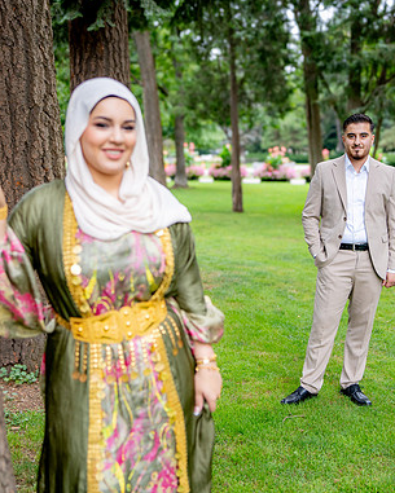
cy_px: 248
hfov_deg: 30.2
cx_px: 161
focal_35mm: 50
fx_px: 730
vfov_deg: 37.3
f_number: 2
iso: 200
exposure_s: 1/1000
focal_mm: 35
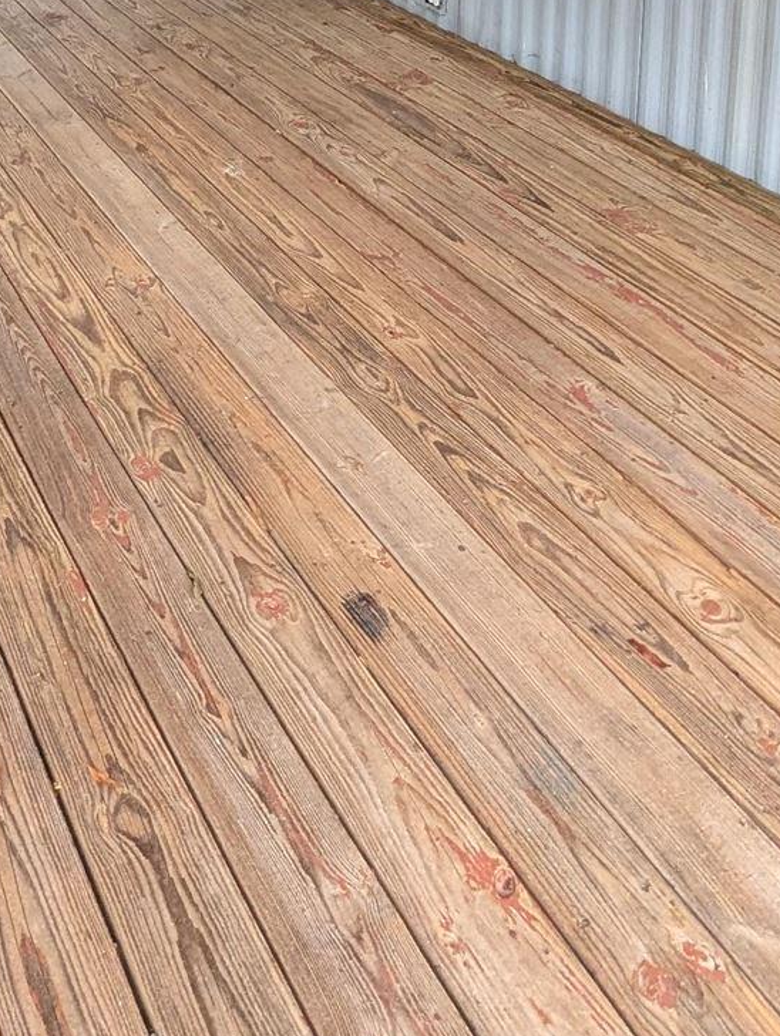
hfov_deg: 37.5
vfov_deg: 39.1
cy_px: -131
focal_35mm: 38
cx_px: 270
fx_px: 1139
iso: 51
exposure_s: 1/390
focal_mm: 2.02
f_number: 1.7
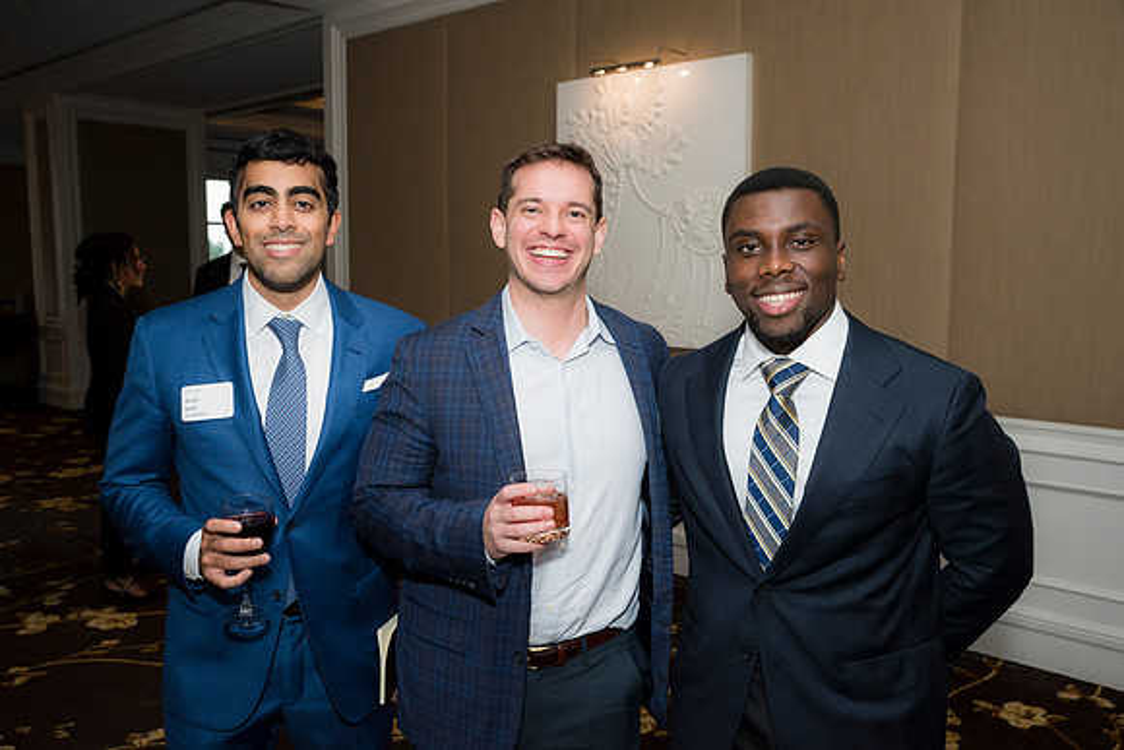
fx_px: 999
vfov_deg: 41.1
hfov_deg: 58.7
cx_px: 562
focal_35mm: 32
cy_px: 375
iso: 800
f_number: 5.6
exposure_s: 1/125
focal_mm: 32
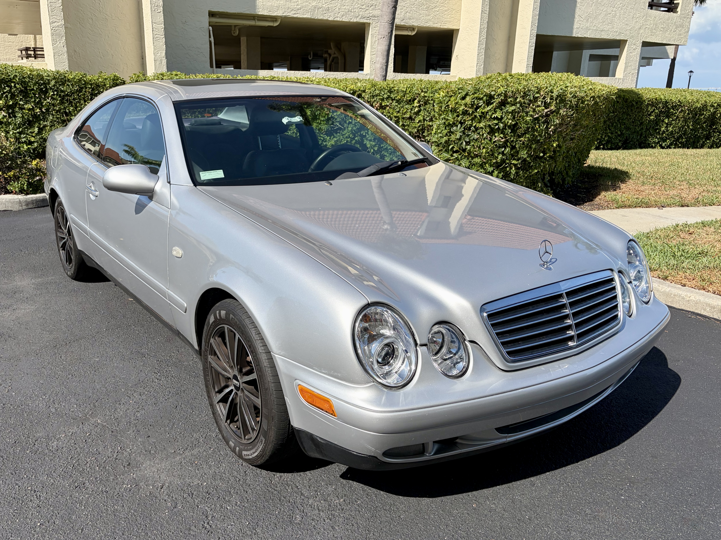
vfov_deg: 53.1
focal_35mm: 26
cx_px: 360
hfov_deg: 67.3
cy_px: 270
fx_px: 542
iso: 64
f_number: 1.6
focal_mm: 5.96
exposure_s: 1/3623
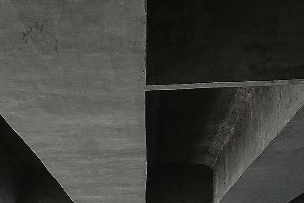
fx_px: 633
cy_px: 270
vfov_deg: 17.0
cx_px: 128
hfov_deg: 27.0
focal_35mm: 75
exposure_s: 1/1250
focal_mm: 16
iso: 3200
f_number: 5.6
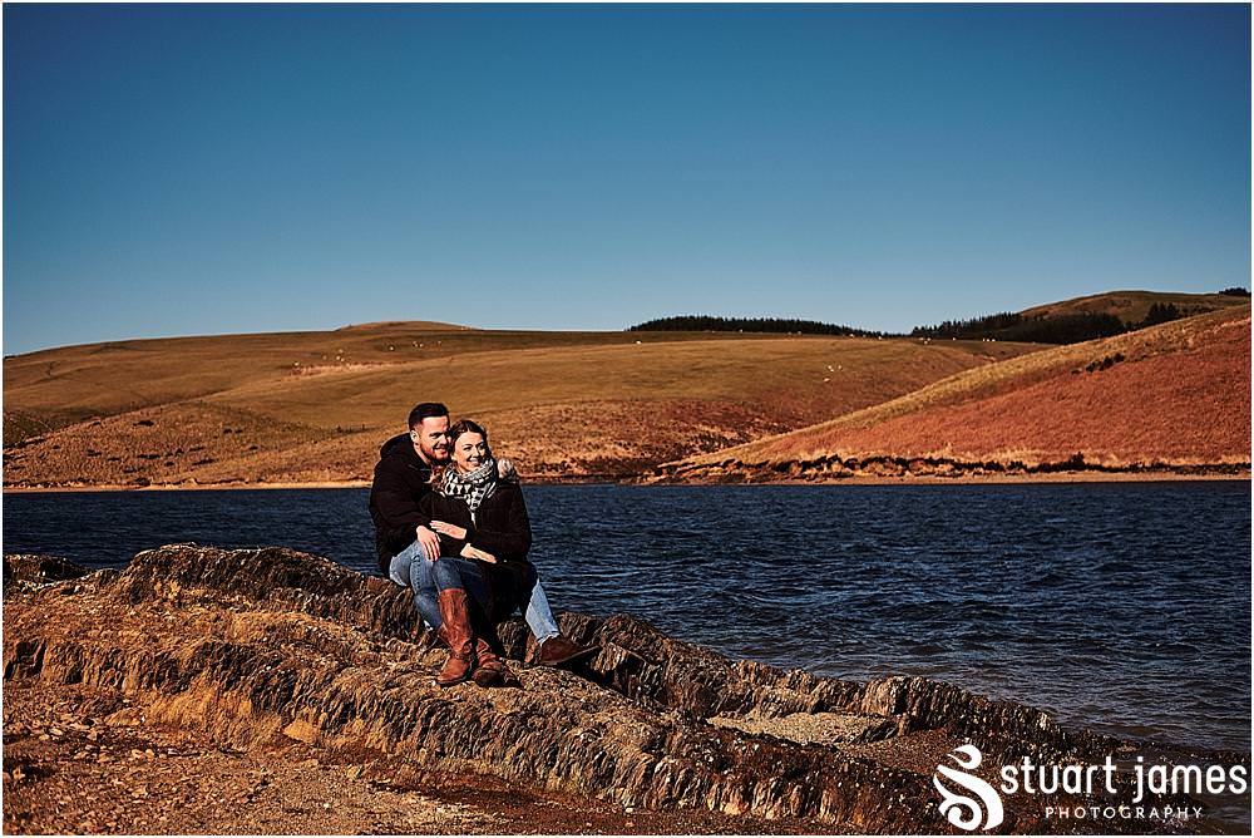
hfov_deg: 37.5
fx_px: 1847
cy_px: 419
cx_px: 627
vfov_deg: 25.6
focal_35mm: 53
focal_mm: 35
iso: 200
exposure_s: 1/6400
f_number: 2.5
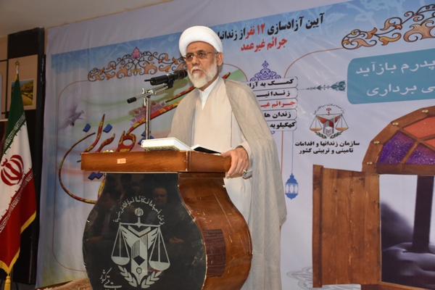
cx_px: 218
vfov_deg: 33.0
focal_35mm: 40
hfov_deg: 47.9
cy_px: 145
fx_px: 489
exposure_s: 1/60
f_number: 4
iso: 1000
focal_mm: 27
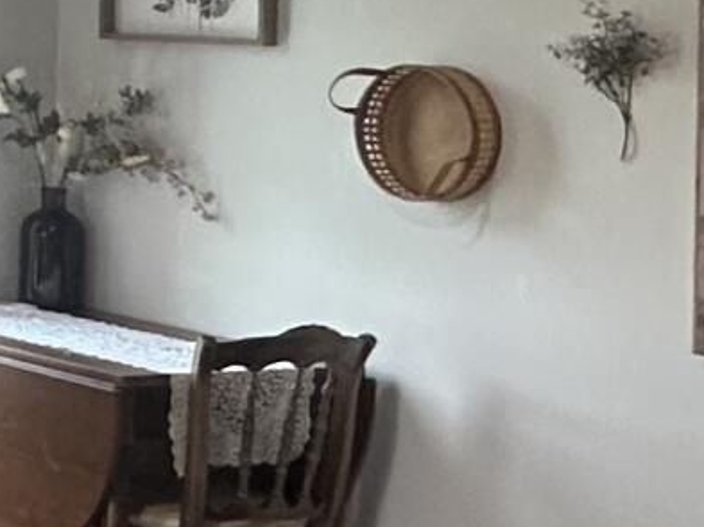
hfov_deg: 14.4
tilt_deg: +1.1
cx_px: -820
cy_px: -18
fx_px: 2174
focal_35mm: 107
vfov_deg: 13.6
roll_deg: -1.6
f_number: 2.2
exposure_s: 1/120
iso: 250
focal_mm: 2.22
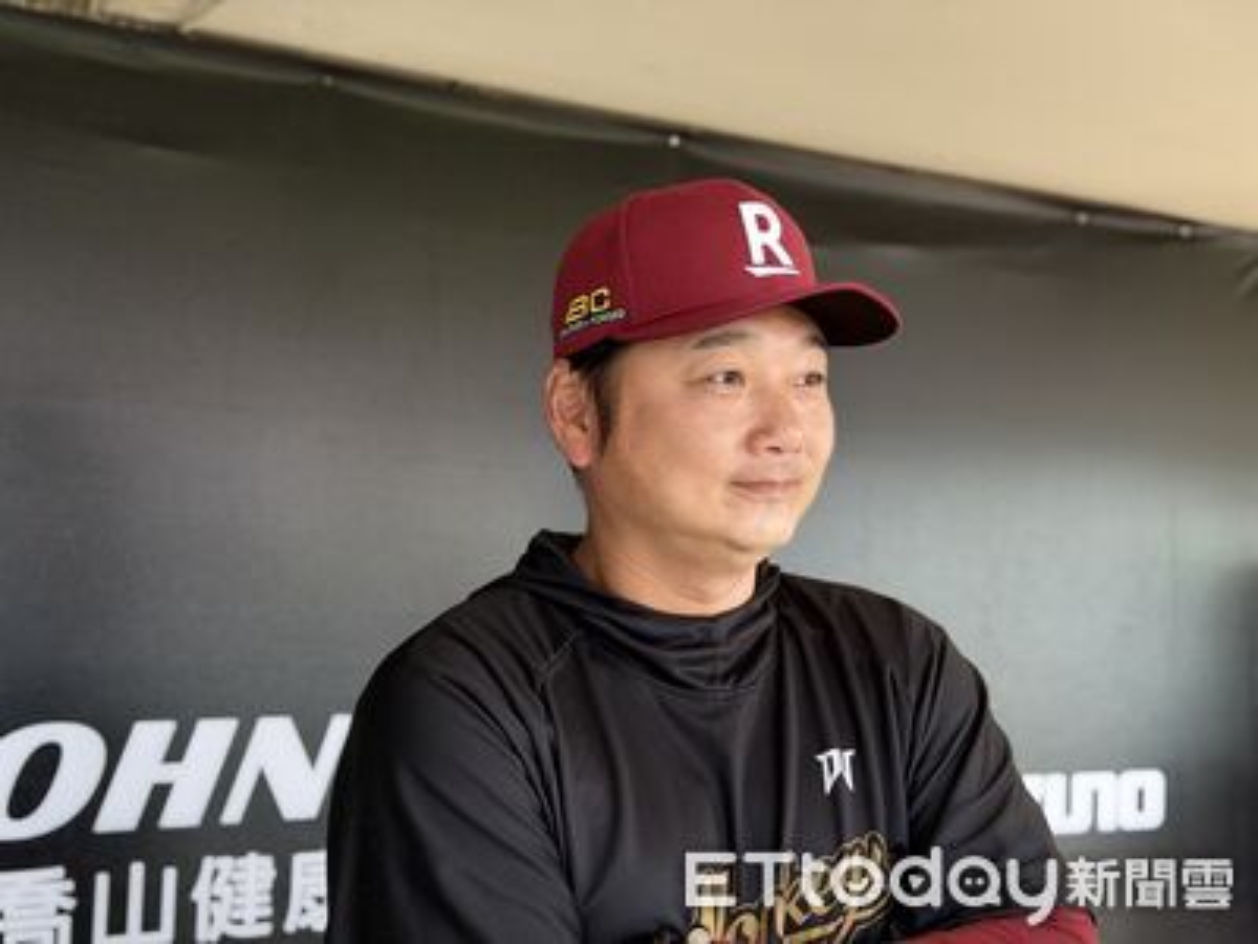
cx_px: 629
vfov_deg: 30.3
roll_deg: -0.7
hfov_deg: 39.7
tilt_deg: +4.2
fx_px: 1744
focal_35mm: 48
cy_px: 472
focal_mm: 6.76
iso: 160
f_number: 1.78
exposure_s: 1/60
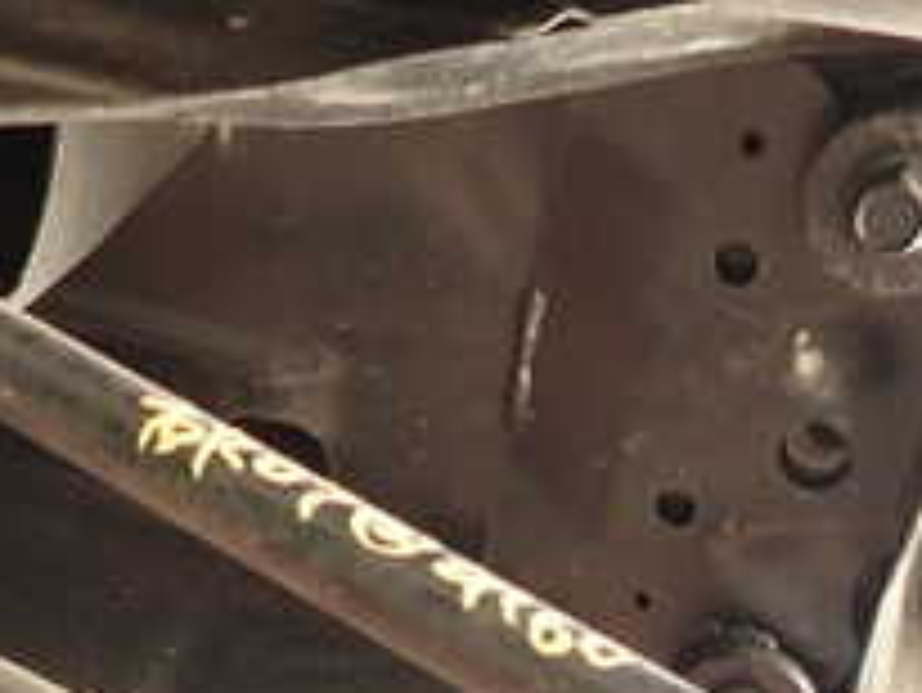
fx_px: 1945
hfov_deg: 26.7
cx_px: 445
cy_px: 940
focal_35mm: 73
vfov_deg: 18.5
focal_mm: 4.5
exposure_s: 1/50
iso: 200
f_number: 2
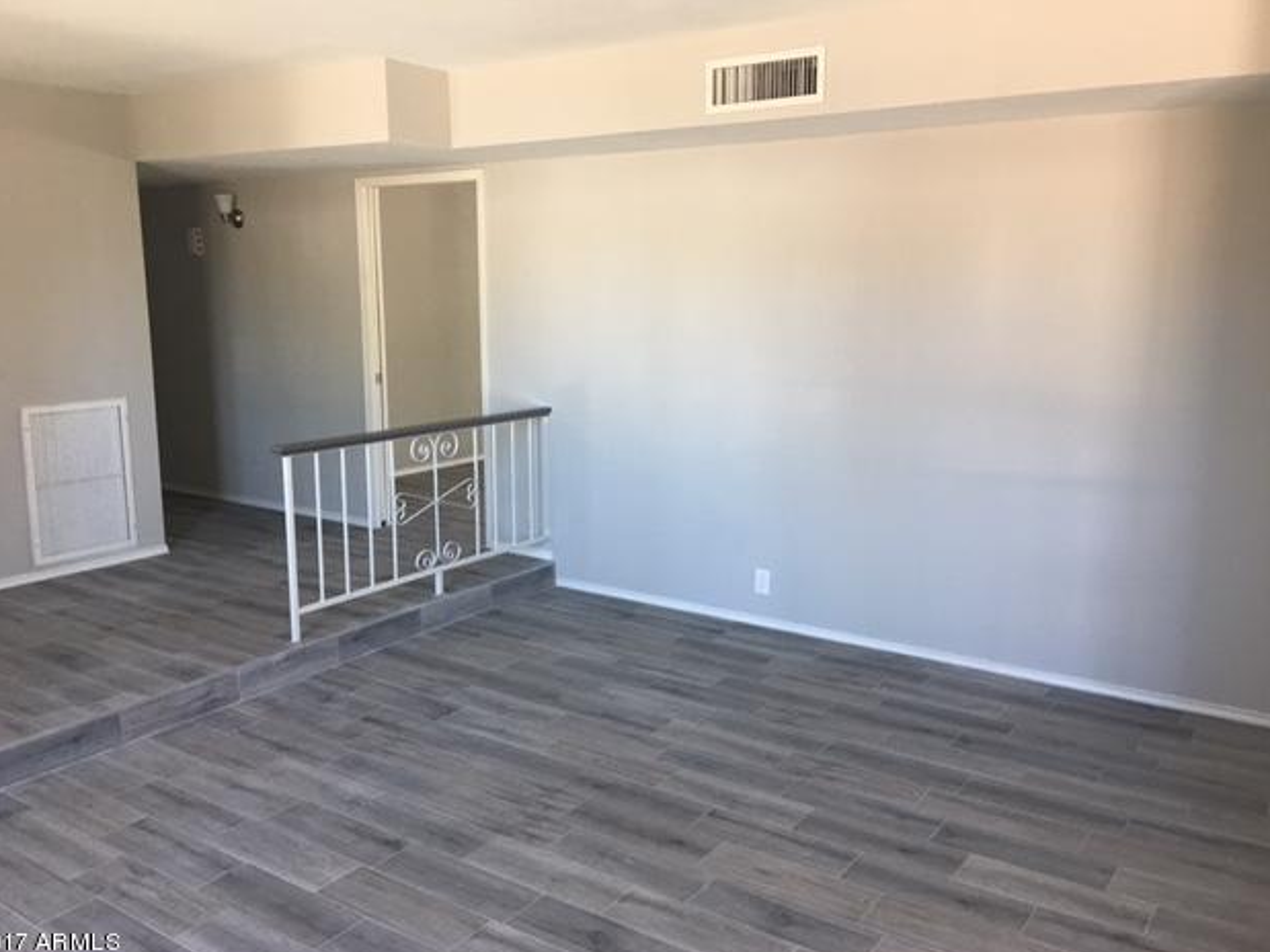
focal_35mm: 30
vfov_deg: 46.8
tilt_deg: -10.3
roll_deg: +0.3
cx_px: 618
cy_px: 490
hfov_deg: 60.0
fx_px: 1100
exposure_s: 1/15
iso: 40
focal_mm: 4.15
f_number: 2.2
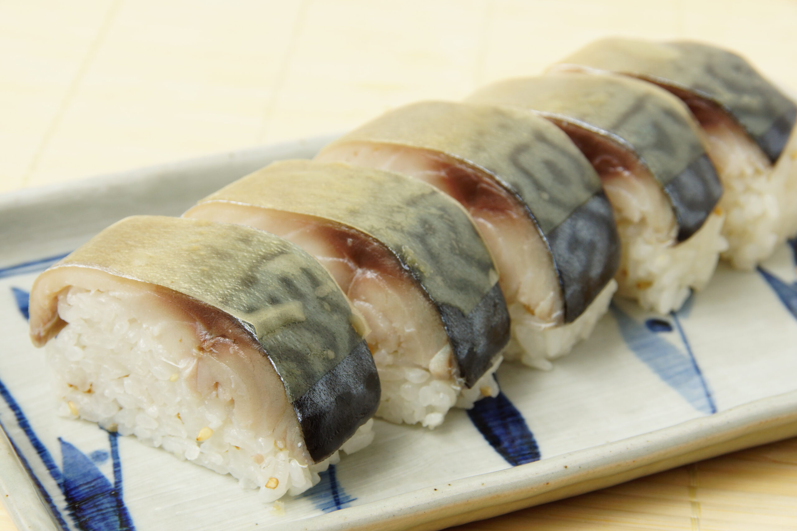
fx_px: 2989
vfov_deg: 10.2
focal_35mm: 135
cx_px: 398
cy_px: 266
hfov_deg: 15.2
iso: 200
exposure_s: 1/200
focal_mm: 90
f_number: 11
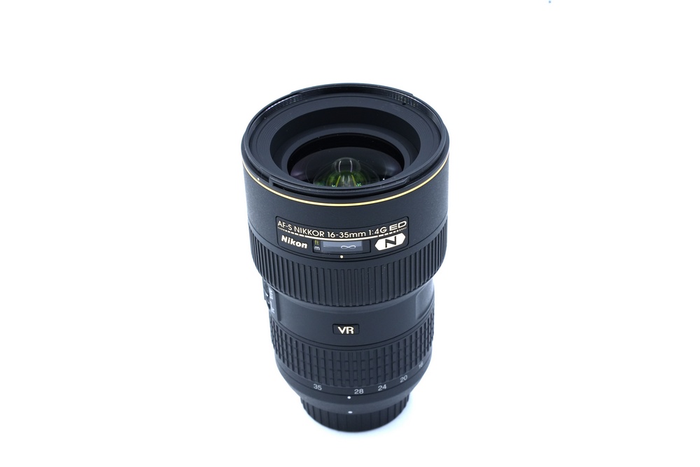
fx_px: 1070
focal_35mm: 55
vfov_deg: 24.6
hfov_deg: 36.2
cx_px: 350
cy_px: 234
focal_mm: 55
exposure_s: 1/125
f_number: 14
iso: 800
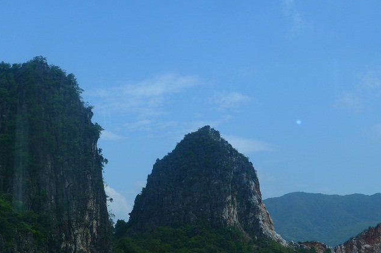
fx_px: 813
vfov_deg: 17.6
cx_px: 97
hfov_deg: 26.0
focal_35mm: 77
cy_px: 170
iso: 100
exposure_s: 1/250
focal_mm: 32
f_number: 8
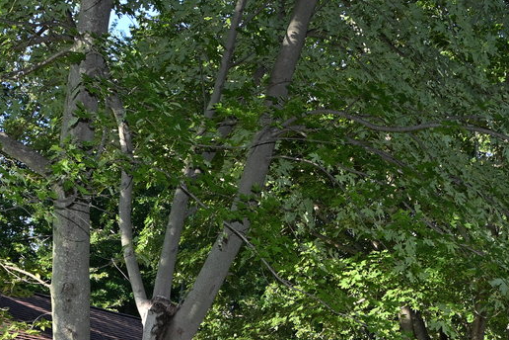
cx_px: 332
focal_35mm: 92
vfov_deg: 14.7
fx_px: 1298
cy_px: 327
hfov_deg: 22.1
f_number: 5.6
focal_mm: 19.5
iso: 110
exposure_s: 1/125
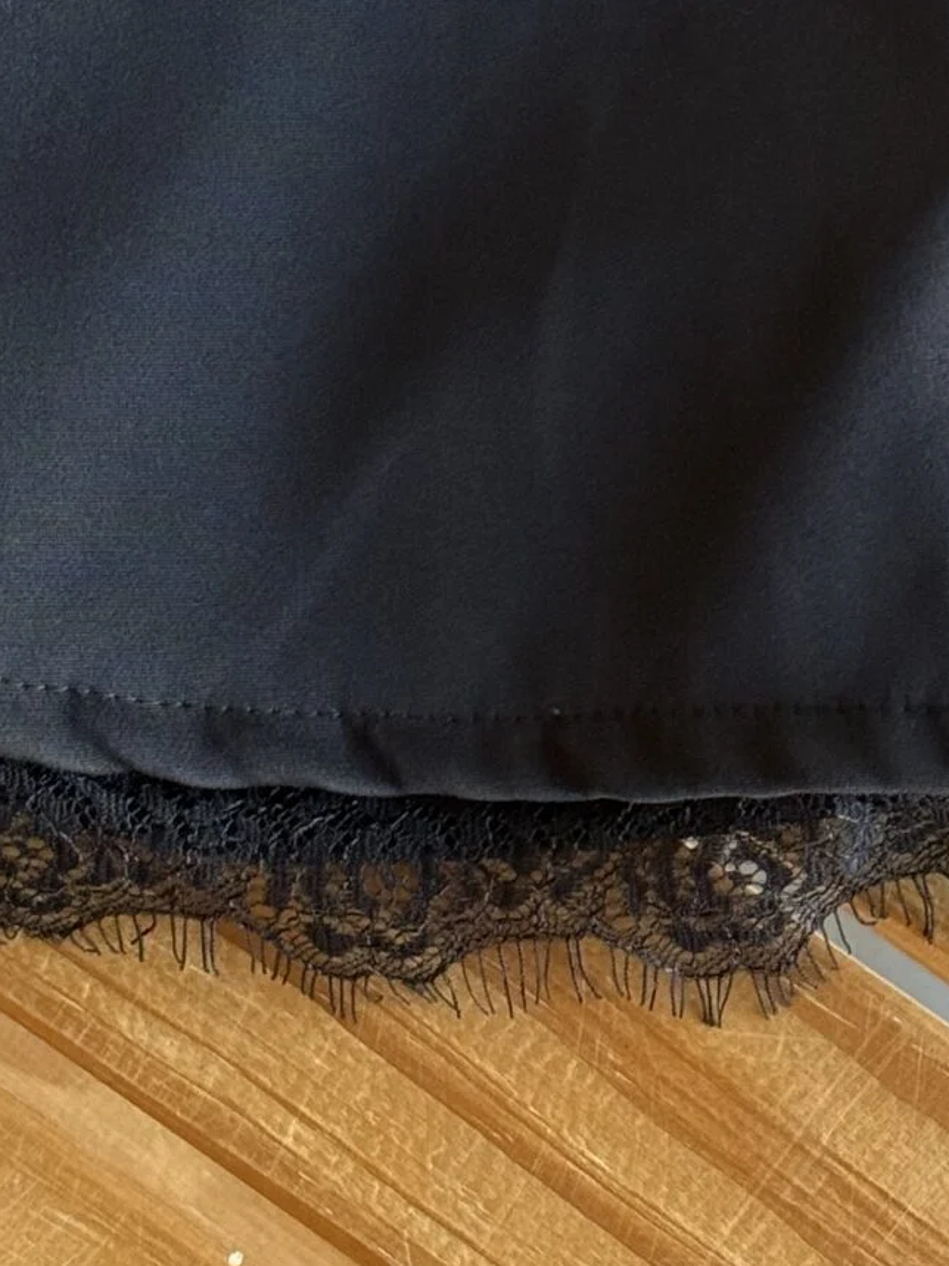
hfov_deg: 10.2
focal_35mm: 143
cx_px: 1060
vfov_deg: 13.6
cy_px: 7
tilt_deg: -77.1
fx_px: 5228
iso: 80
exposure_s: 1/121
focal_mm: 6.76
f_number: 1.78
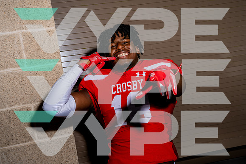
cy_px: 82
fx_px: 417
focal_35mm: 61
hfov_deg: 32.9
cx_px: 123
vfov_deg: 22.3
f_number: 8
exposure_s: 1/250
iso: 100
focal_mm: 61
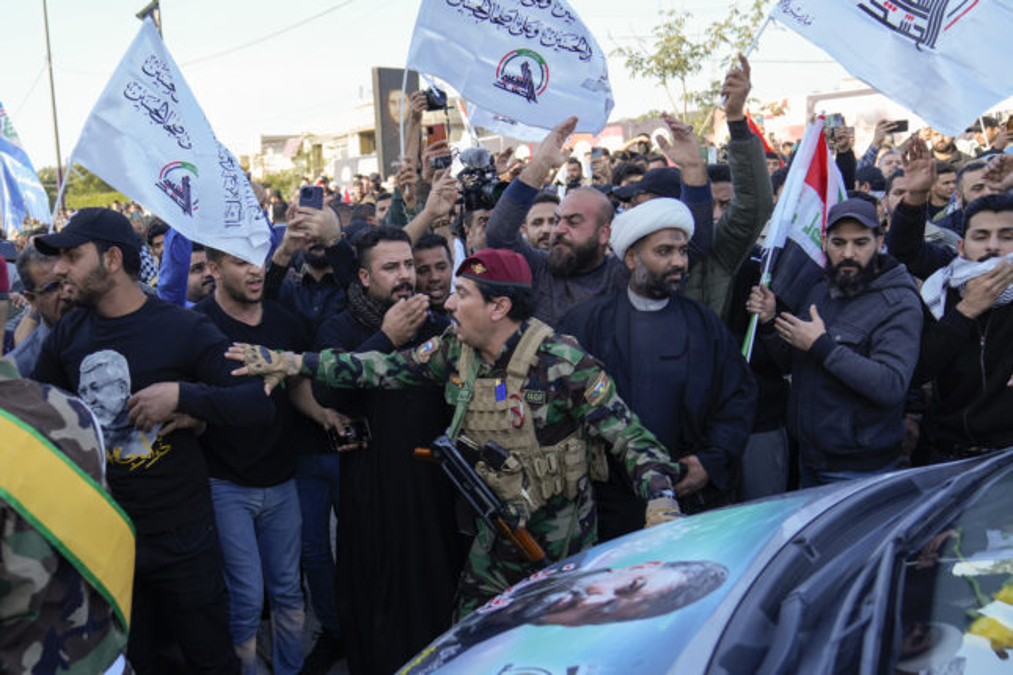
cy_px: 338
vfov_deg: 53.1
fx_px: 675
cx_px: 506
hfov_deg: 73.7
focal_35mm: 24
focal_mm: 24
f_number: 2.8
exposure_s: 1/640
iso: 160
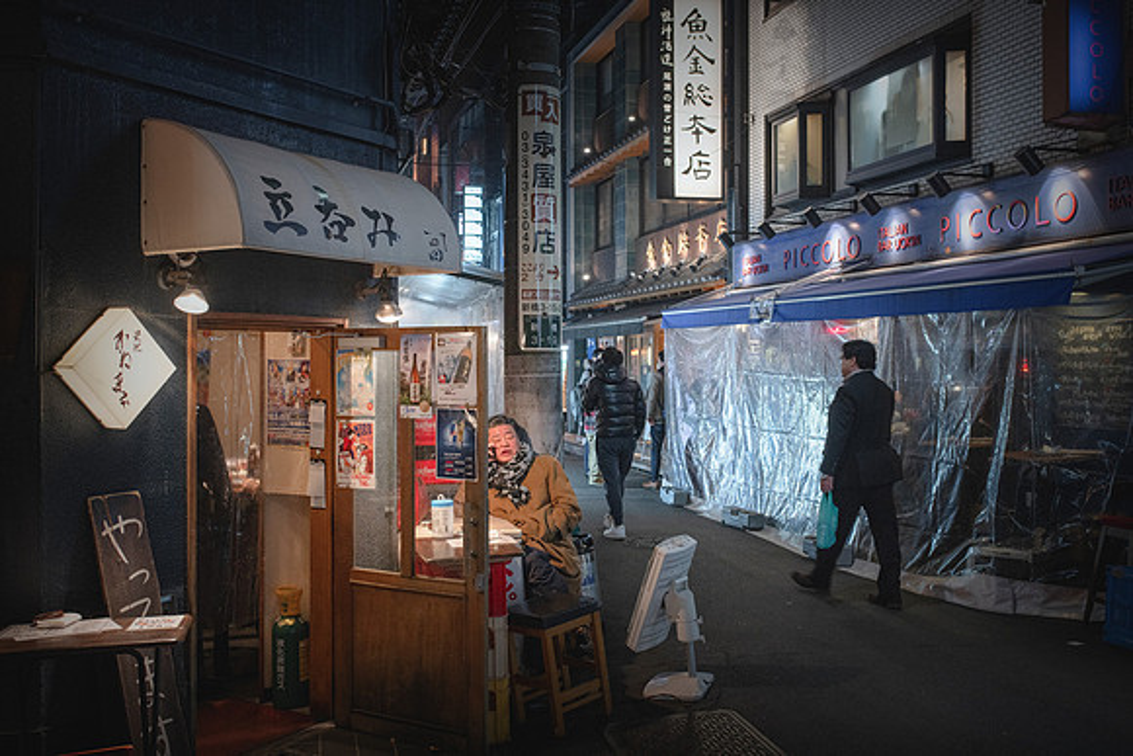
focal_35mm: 35
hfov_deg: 54.4
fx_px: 1102
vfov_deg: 37.9
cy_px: 378
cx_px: 566
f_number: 5.6
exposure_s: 1/80
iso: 500
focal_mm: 35
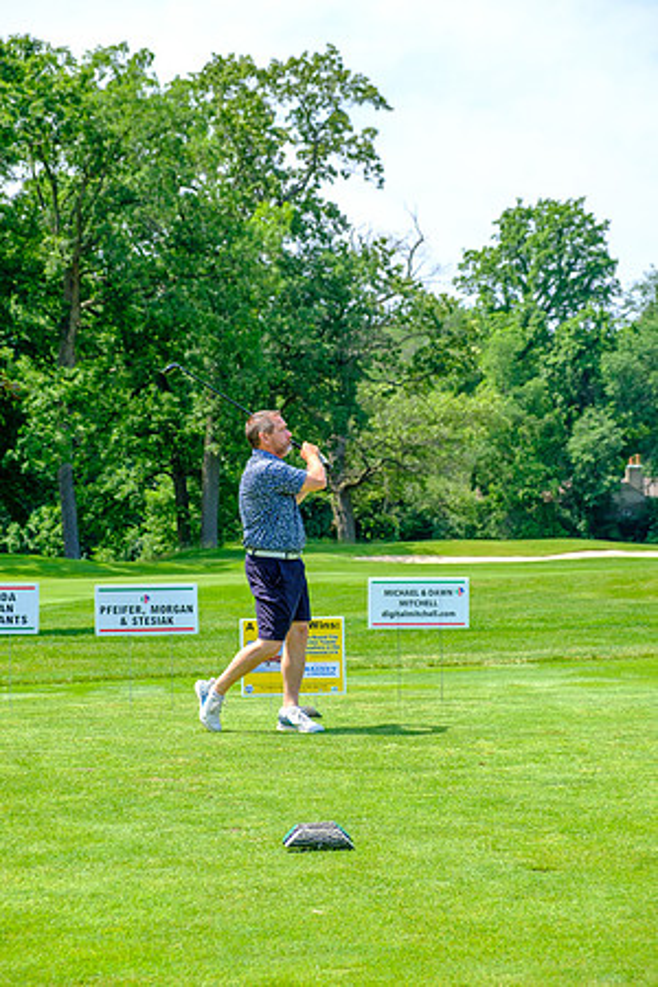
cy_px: 494
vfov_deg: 27.7
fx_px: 2001
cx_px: 329
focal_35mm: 73
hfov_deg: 18.7
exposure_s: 1/500
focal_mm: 48.4
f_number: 5
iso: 200
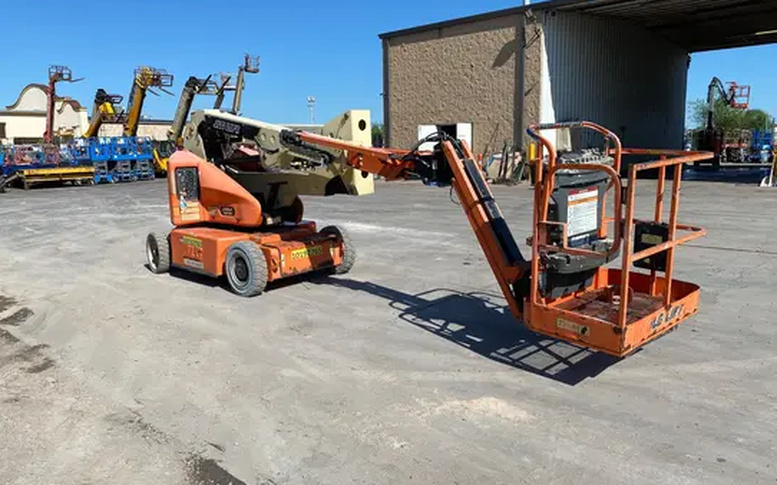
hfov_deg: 66.5
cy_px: 242
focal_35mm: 28
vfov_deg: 44.5
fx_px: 593
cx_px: 391
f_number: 1.8
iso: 32
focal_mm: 4.25
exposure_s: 1/4115
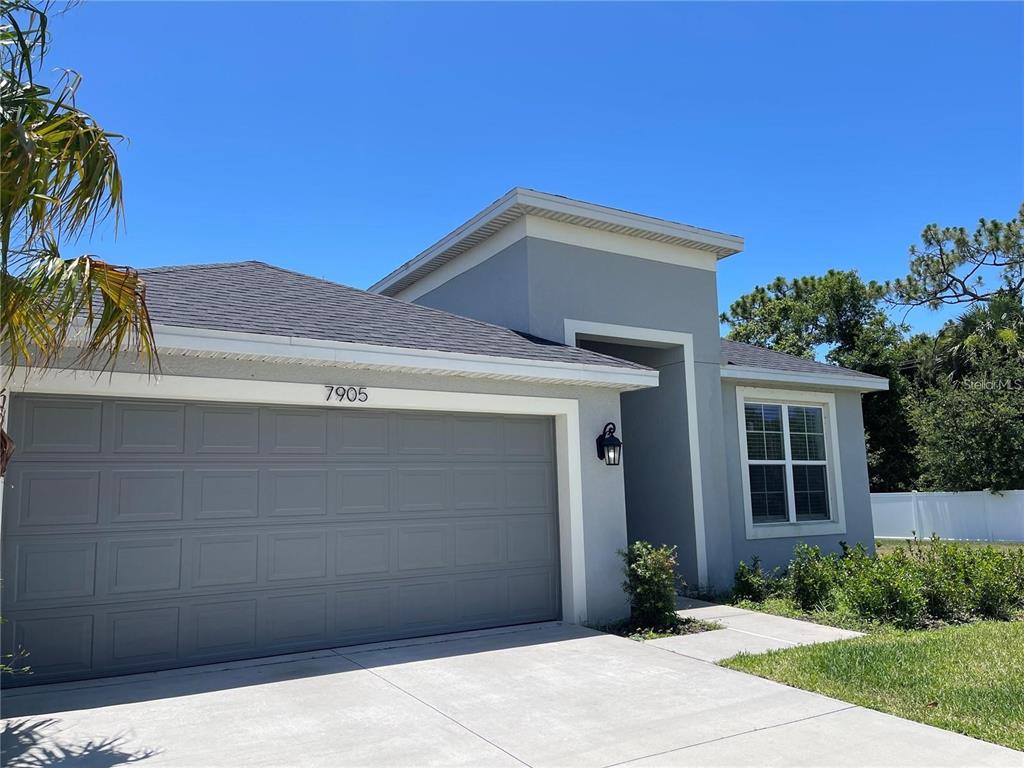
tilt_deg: +9.3
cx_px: 512
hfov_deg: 67.3
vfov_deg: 53.1
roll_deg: +2.5
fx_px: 769
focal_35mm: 26
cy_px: 384
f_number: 1.6
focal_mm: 5.1
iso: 50
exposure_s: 1/4049
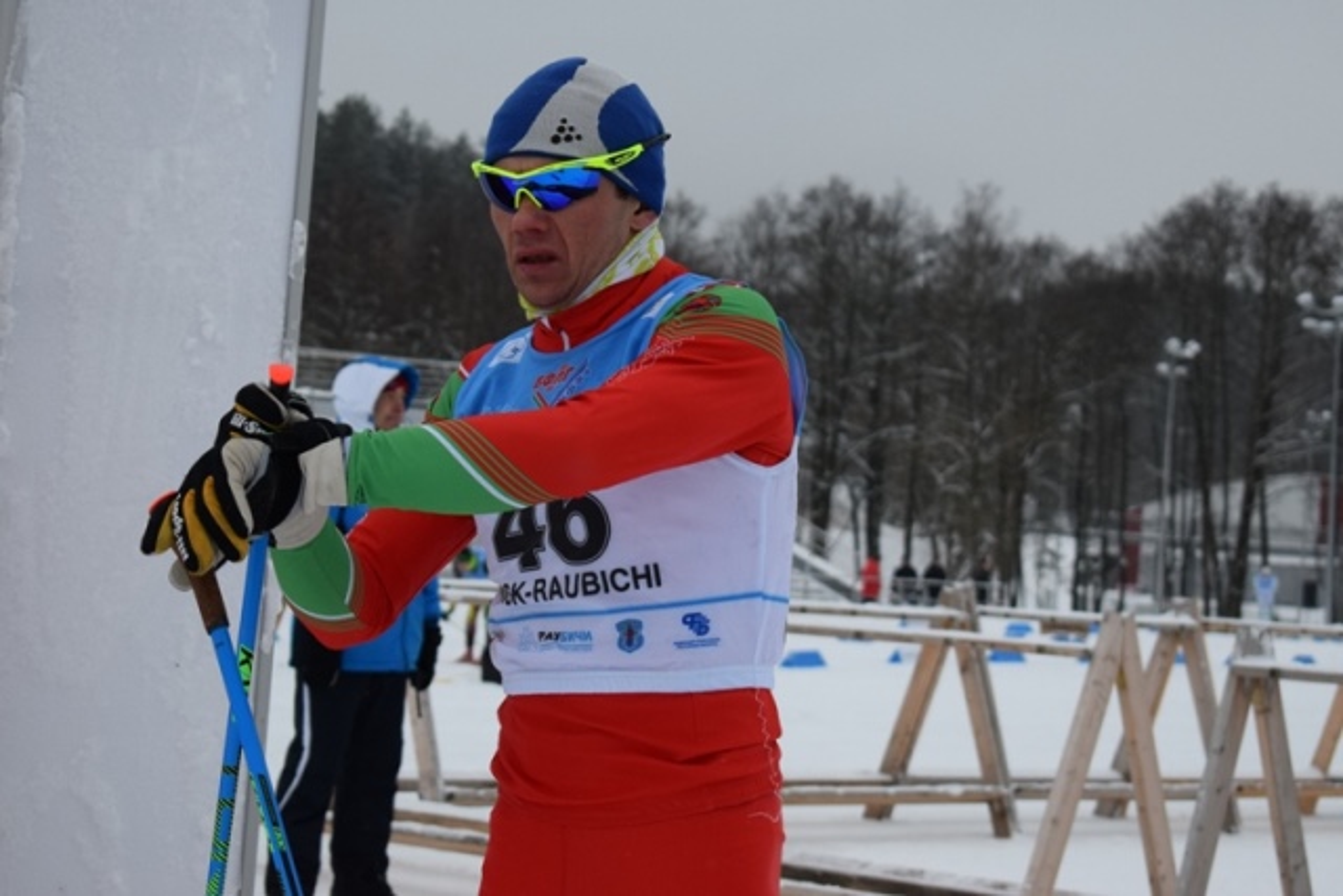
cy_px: 448
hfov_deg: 24.6
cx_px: 672
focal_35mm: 82
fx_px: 3078
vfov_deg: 16.6
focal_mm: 55
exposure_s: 1/500
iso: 800
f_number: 5.6
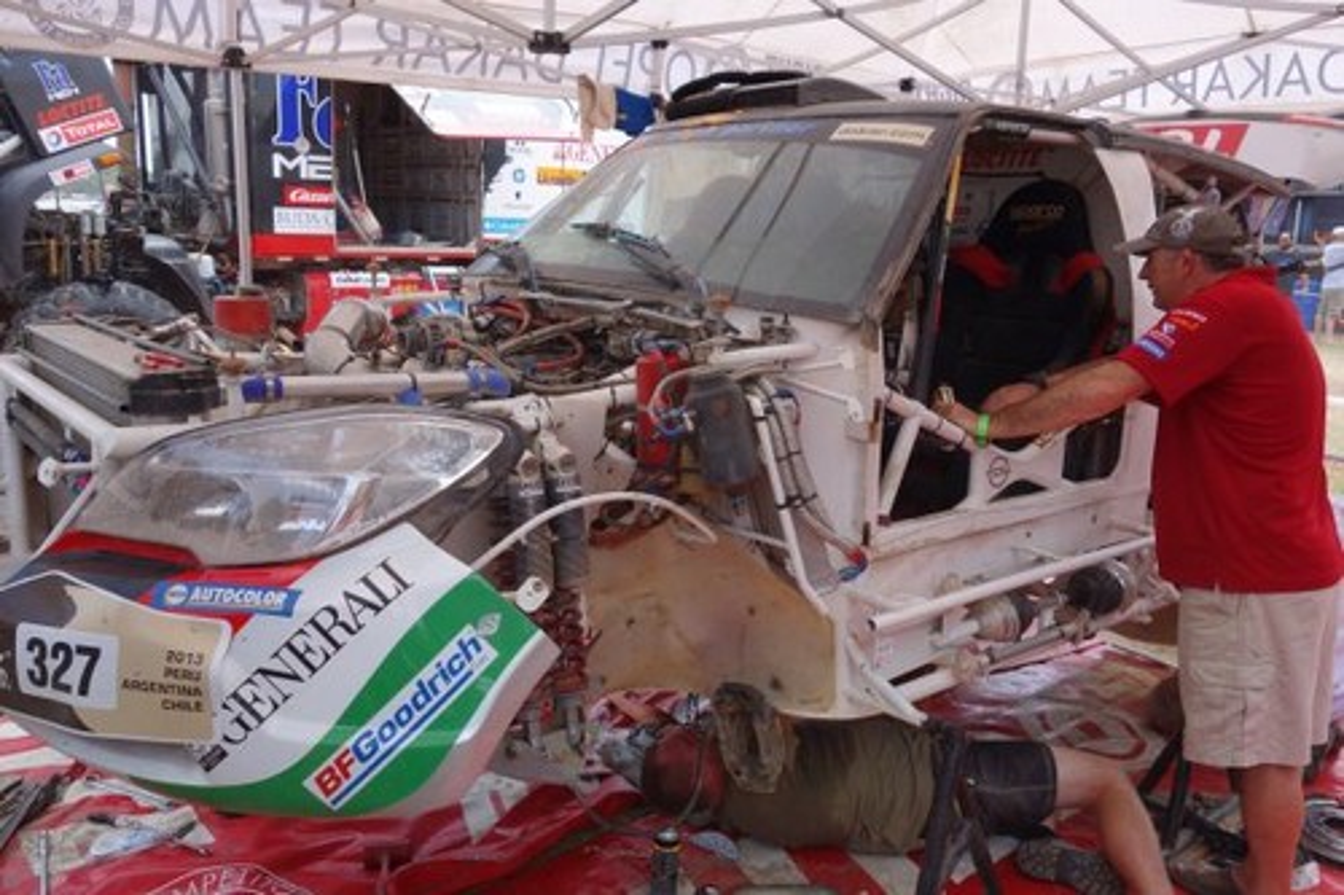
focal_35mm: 28
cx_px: 672
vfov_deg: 46.4
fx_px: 1045
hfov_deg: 65.5
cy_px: 448
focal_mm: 10.4
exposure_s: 1/160
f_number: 5.6
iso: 125
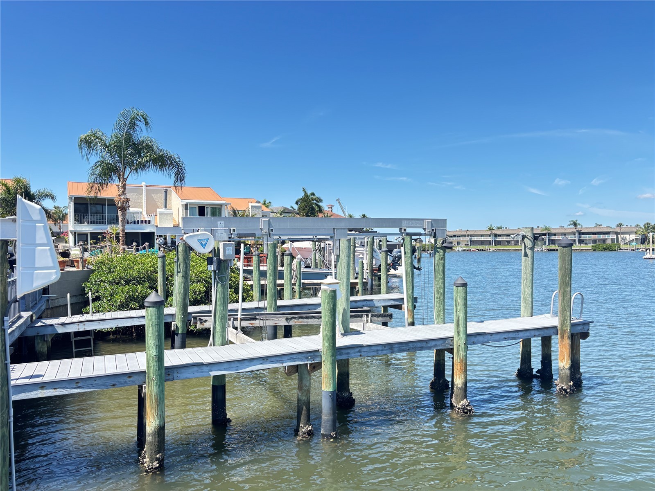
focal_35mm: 26
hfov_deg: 67.3
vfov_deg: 53.1
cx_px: 328
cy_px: 246
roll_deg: +0.1
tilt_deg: -0.5
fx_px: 492
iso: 50
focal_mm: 5.96
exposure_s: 1/752
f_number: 1.6
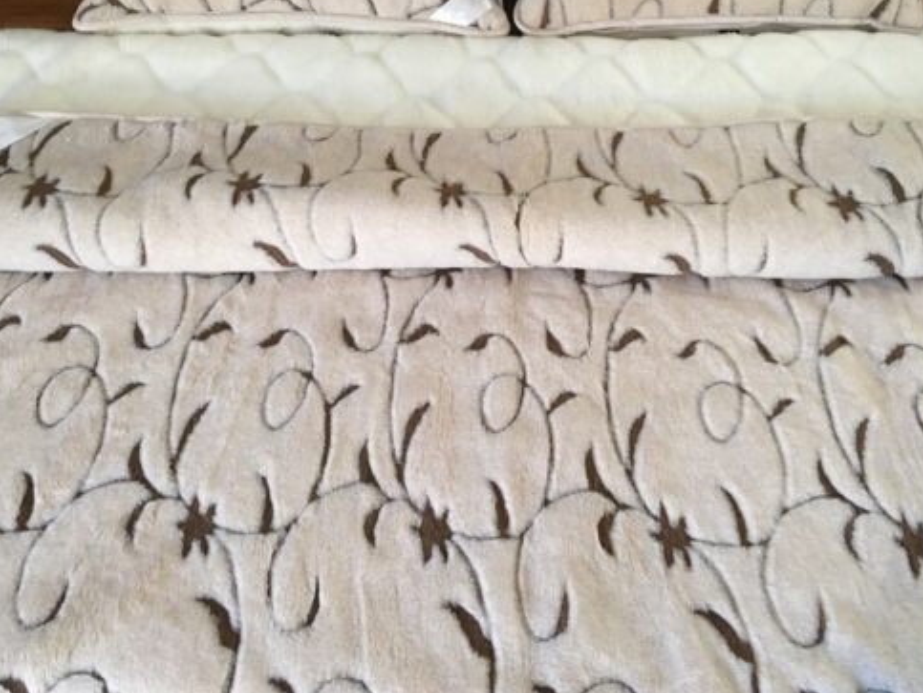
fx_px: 961
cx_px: 508
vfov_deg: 39.6
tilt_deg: -53.2
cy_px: 298
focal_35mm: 36
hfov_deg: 51.2
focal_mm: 4.15
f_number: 2.2
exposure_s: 1/33
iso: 125
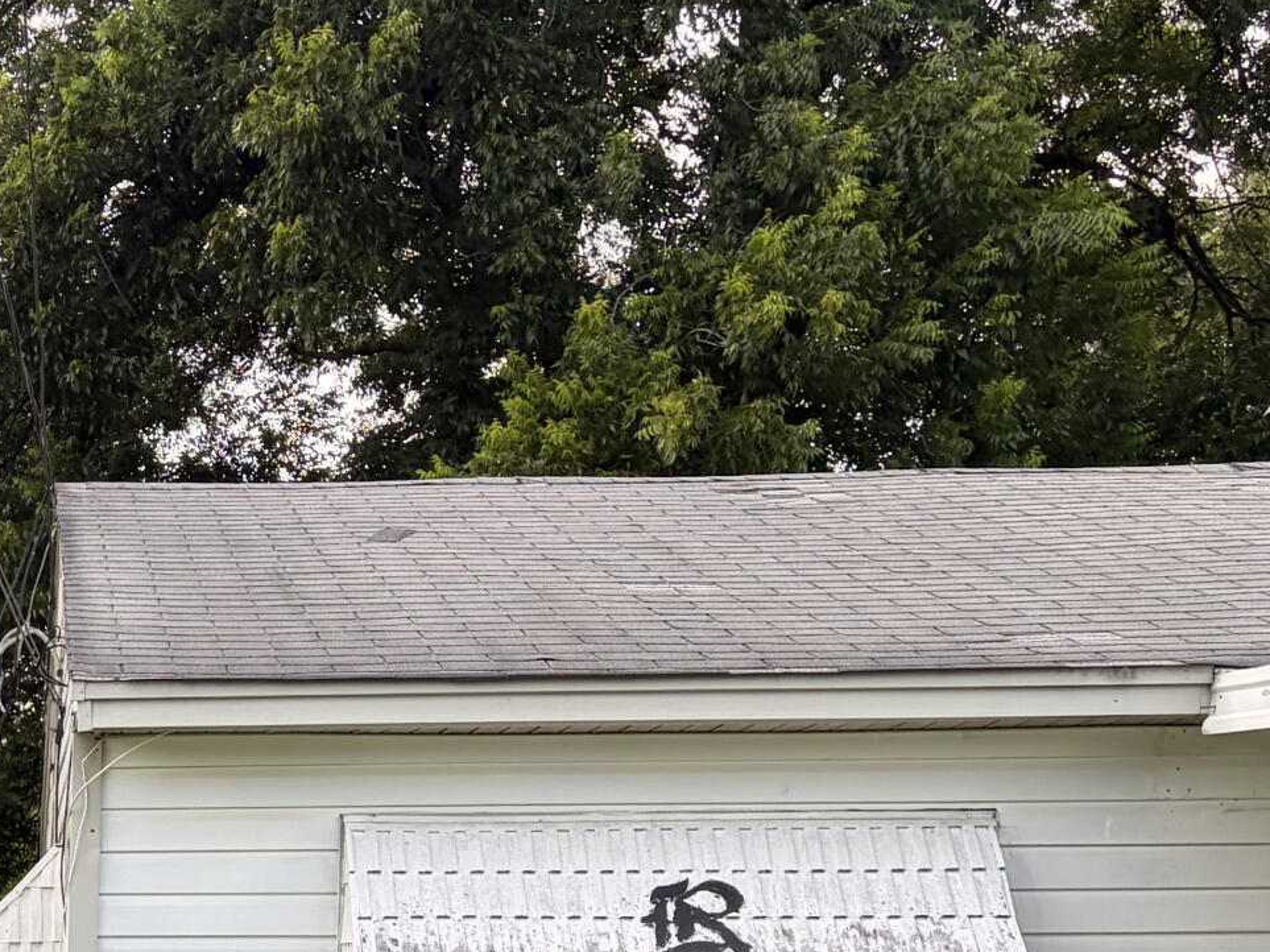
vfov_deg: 17.1
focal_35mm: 81
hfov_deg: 21.9
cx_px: -339
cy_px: 1247
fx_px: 2971
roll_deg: -0.4
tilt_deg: -2.6
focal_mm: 5.96
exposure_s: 1/430
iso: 50
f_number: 1.6
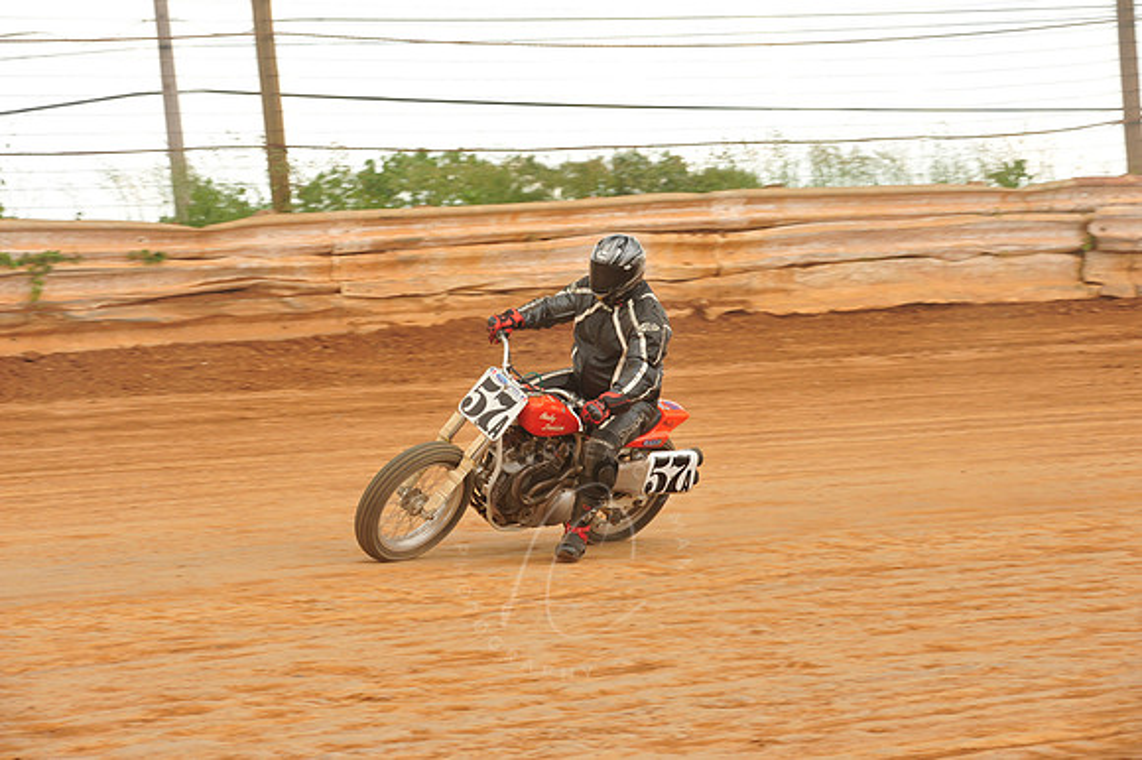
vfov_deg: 10.1
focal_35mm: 135
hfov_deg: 15.2
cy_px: 380
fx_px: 4280
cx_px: 571
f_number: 10
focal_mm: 135
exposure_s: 1/400
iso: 800
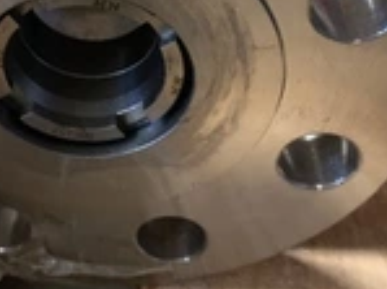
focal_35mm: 70
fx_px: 781
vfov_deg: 20.2
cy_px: -10
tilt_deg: -37.3
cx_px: 65
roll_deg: -3.8
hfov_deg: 27.2
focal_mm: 4.25
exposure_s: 1/30
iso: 400
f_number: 1.8
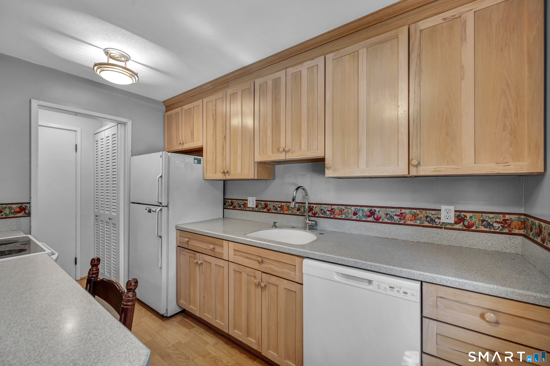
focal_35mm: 14
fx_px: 214
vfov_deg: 81.1
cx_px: 275
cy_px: 183
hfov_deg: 104.3
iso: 320
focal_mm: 14
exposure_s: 1/25
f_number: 7.1
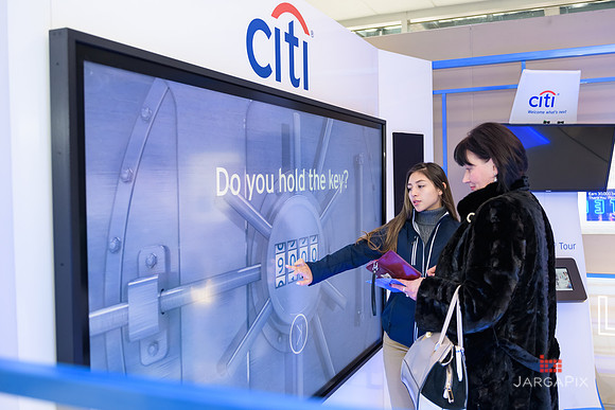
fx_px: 570
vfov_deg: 39.6
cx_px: 354
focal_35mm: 33
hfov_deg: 56.4
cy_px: 189
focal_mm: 29
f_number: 3.2
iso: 1000
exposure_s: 1/125
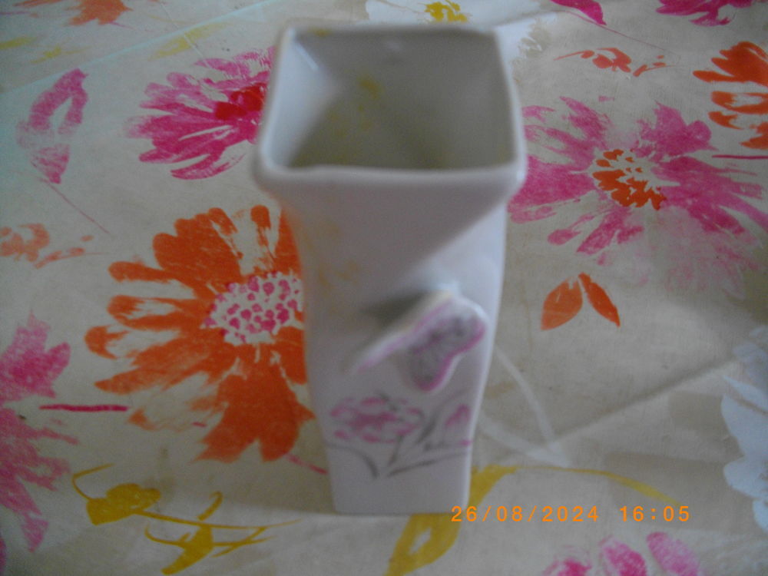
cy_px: 288
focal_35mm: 32
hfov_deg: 56.8
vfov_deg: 44.2
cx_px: 384
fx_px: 710
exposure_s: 1/60
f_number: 2.9
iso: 200
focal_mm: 5.7
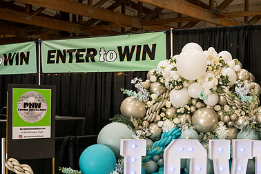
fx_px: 478
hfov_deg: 30.2
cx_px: 179
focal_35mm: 66
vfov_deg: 20.5
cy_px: 116
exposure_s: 1/400
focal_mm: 43
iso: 2500
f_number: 4
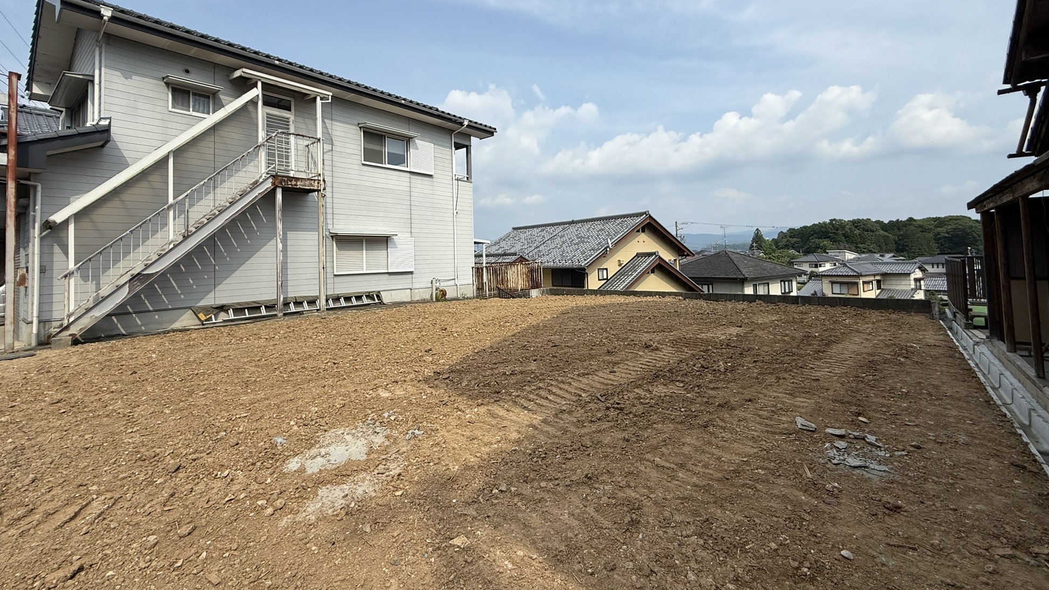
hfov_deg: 99.3
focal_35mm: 16
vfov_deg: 66.5
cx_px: 547
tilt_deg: +3.4
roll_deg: +2.1
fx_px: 445
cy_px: 240
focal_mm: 2.22
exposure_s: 1/2410
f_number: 2.2
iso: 50
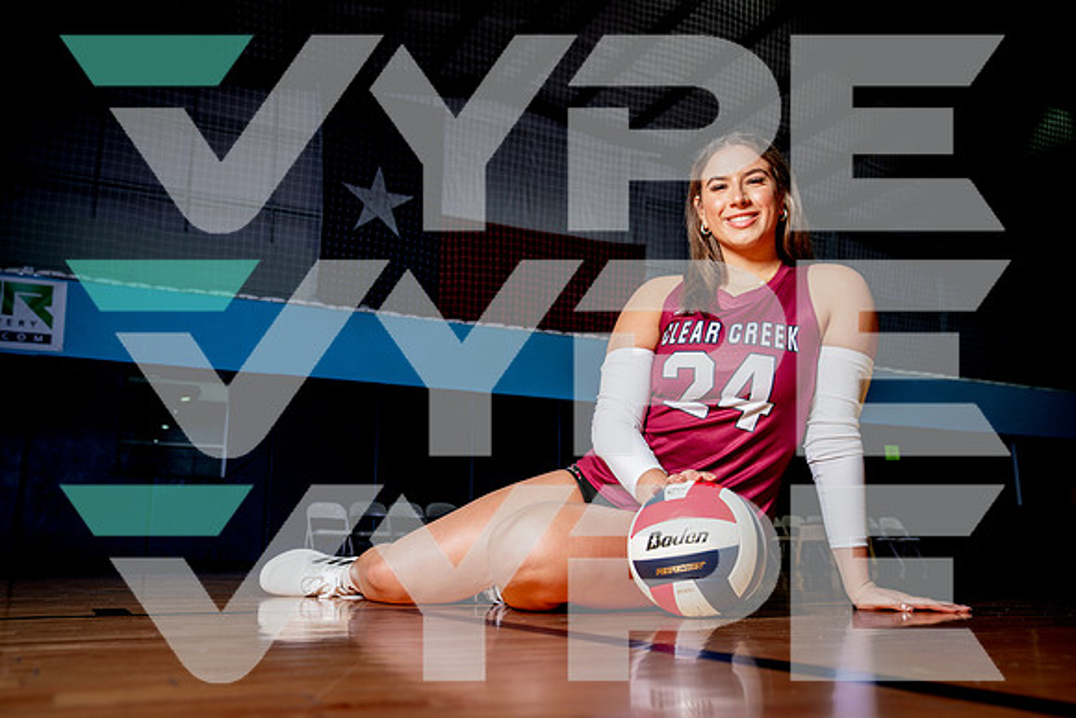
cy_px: 359
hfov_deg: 57.7
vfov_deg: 40.4
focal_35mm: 33
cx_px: 538
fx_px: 976
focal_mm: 32
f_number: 4.5
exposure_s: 1/200
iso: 250
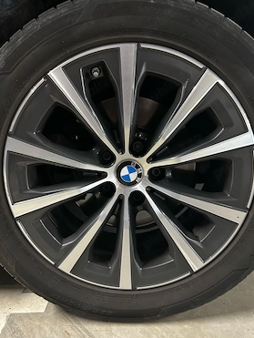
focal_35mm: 28
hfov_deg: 49.8
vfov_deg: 63.4
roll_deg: +1.6
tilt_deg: -13.8
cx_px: 119
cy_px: 167
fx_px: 273
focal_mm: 5.7
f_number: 1.5
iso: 400
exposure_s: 1/33
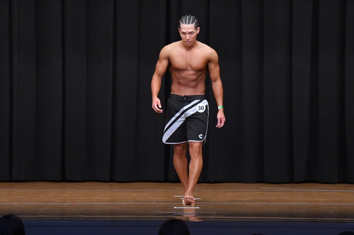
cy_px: 118
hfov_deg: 8.6
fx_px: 2359
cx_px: 177
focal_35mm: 240
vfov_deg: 5.7
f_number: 5.6
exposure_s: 1/400
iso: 8000
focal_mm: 160
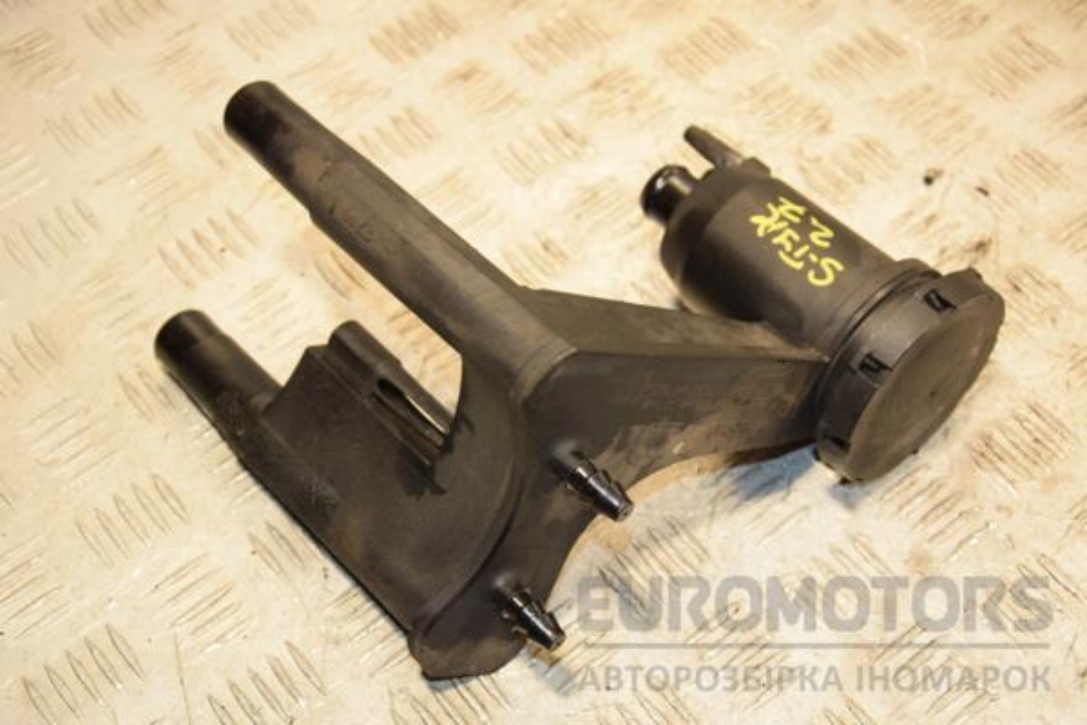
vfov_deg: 22.6
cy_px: 362
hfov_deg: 33.4
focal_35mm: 60
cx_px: 544
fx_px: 1812
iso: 800
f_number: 5.6
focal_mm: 40
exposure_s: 1/200
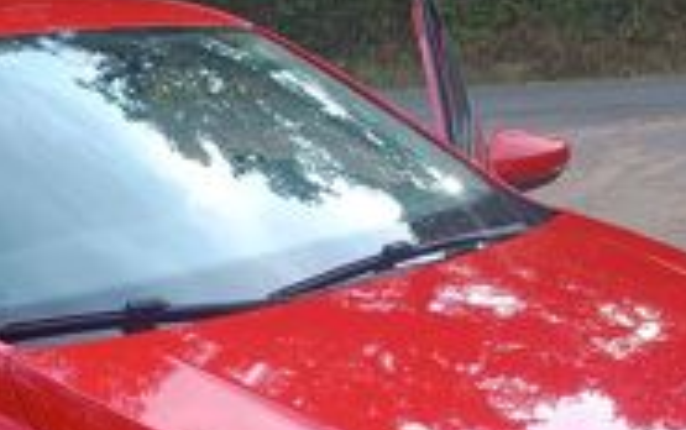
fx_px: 1235
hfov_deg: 30.5
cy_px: 530
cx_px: 171
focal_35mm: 66
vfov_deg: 18.6
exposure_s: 1/100
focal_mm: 5.31
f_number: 1.7
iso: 50
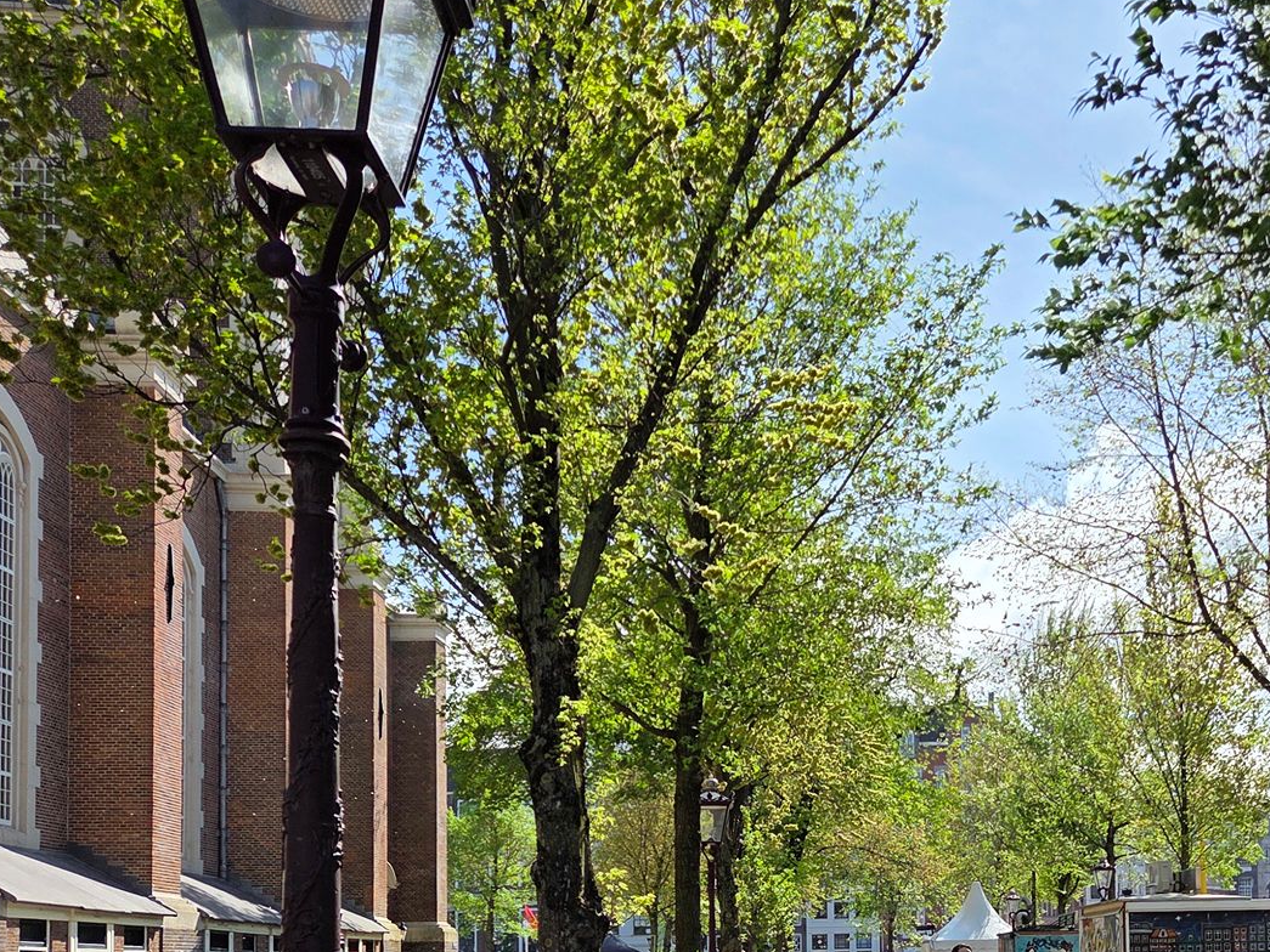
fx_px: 1614
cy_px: 858
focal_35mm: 44
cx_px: 1029
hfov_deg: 41.0
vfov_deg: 31.3
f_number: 1.8
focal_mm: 5.4
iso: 80
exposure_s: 1/5545
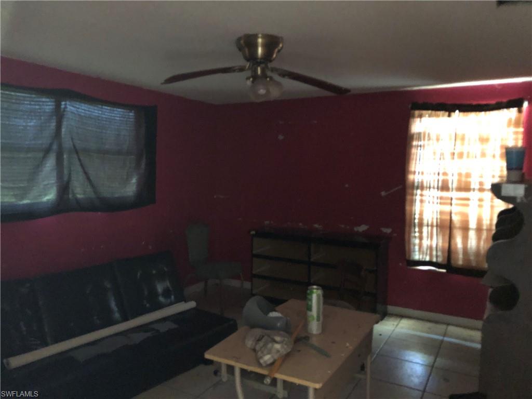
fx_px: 430
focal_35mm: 28
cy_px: 200
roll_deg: -0.8
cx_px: 266
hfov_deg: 63.4
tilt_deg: -4.6
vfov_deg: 49.7
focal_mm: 3.99
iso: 640
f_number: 1.8
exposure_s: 1/4
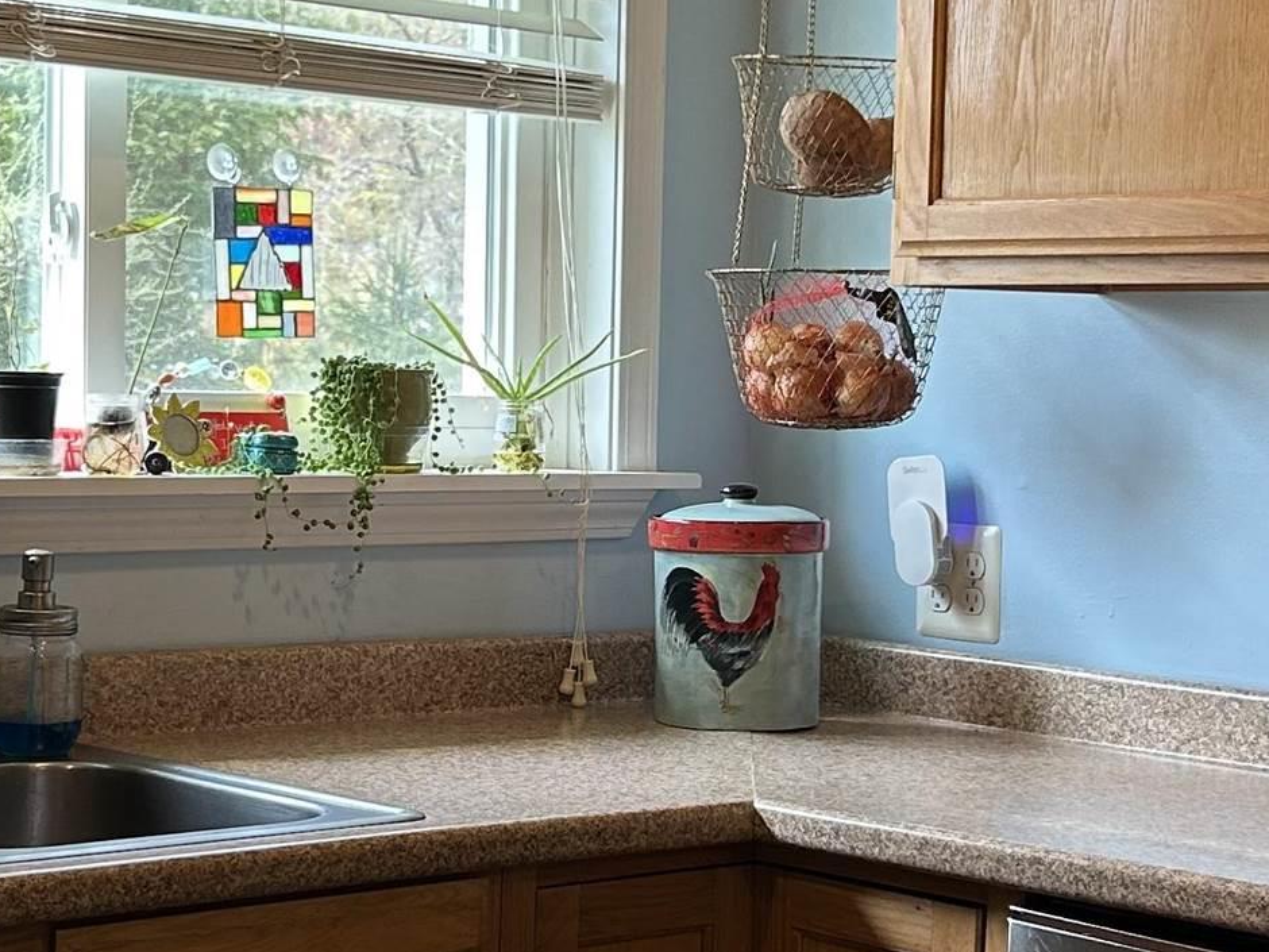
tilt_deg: -1.6
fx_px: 3116
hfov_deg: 23.0
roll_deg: -1.7
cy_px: 443
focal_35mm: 85
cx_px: 610
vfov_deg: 17.4
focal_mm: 5.7
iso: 50
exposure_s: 1/120
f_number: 1.5
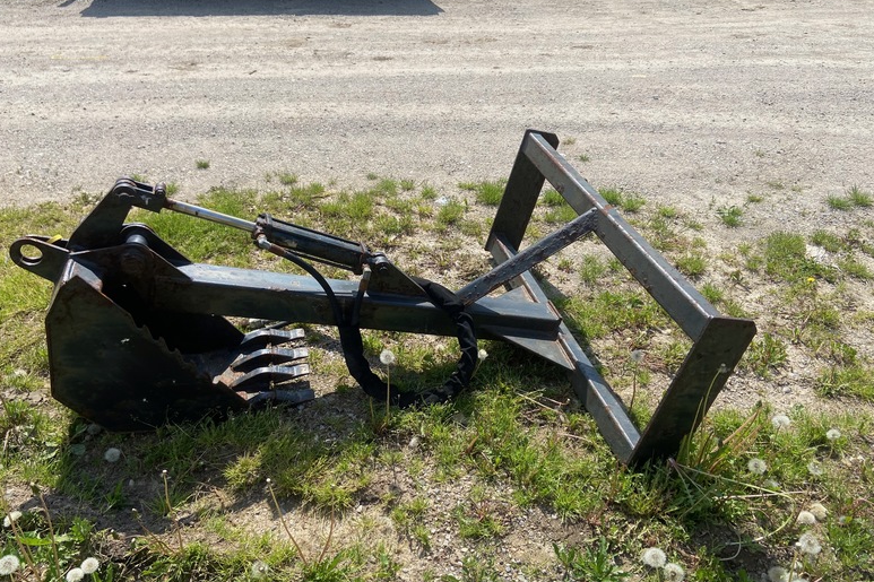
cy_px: 286
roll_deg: +2.1
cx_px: 424
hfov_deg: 65.5
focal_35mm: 28
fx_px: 680
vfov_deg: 46.4
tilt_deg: -33.3
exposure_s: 1/2513
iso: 32
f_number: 1.8
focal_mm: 4.25
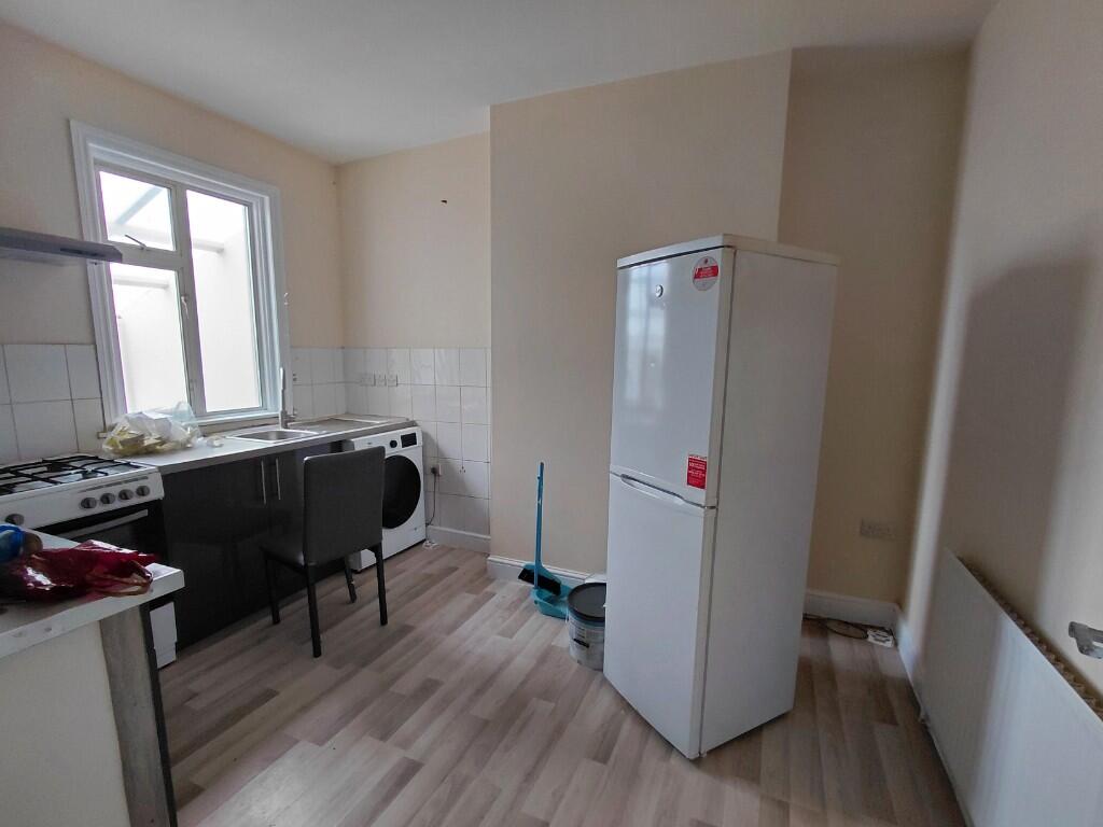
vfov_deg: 78.1
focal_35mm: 16
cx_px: 552
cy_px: 414
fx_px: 510
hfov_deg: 94.5
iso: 160
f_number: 2.2
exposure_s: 1/60
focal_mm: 1.64
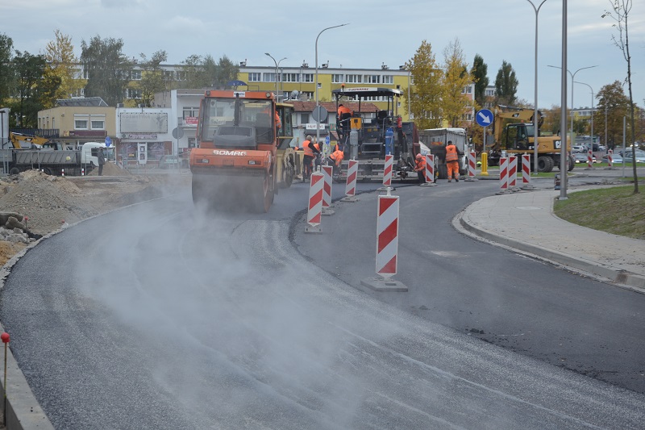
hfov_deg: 31.9
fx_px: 1128
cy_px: 215
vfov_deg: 21.6
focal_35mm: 63
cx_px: 322
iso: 125
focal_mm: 42
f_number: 5.6
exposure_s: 1/125
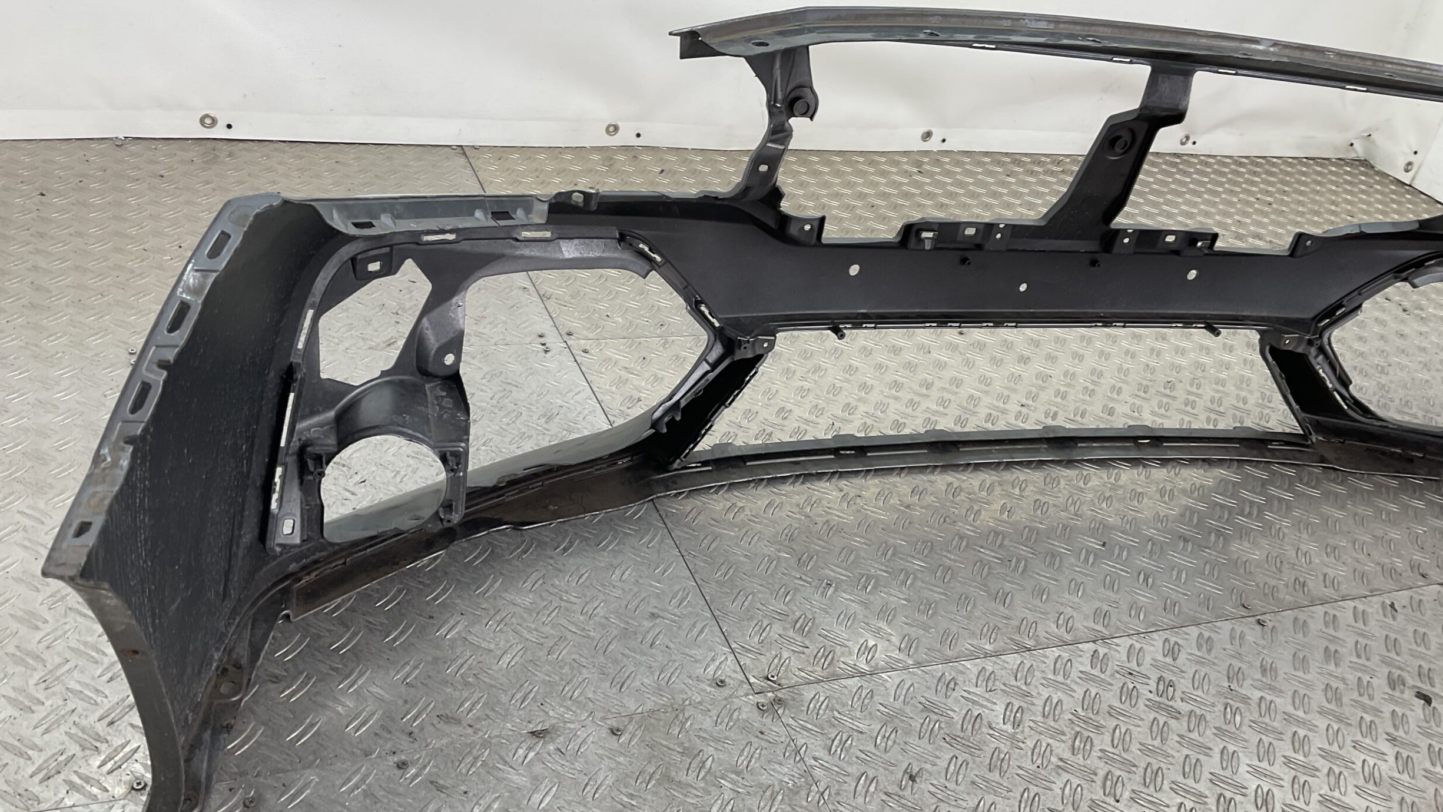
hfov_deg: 59.5
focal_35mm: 33
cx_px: 705
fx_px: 1263
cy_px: 420
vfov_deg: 35.6
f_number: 1.8
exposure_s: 1/100
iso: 20
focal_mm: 3
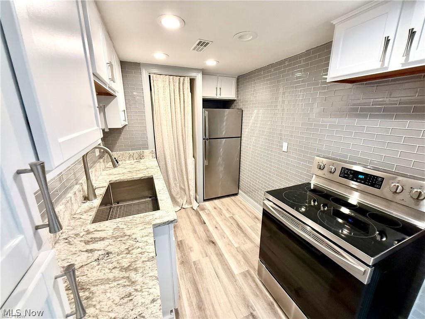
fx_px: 172
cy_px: 160
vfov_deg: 85.7
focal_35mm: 14
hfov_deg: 102.1
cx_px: 212
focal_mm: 2.22
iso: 320
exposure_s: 1/99
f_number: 2.2
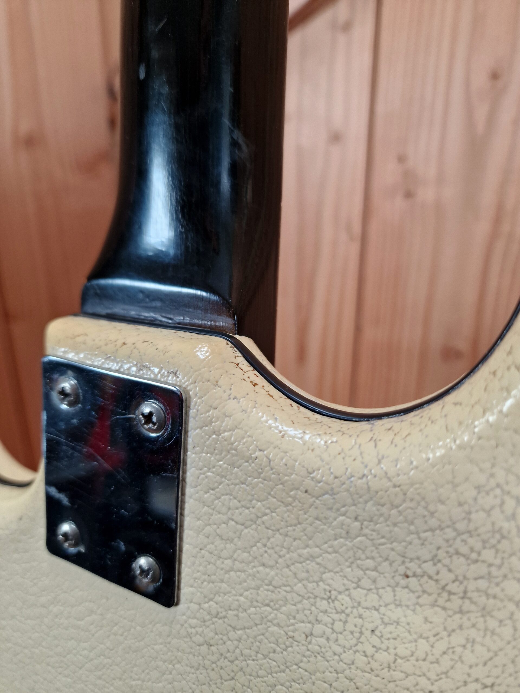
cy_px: 346
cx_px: 260
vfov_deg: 73.9
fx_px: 461
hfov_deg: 58.9
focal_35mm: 23
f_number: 1.8
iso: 200
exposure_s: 1/120
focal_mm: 6.4
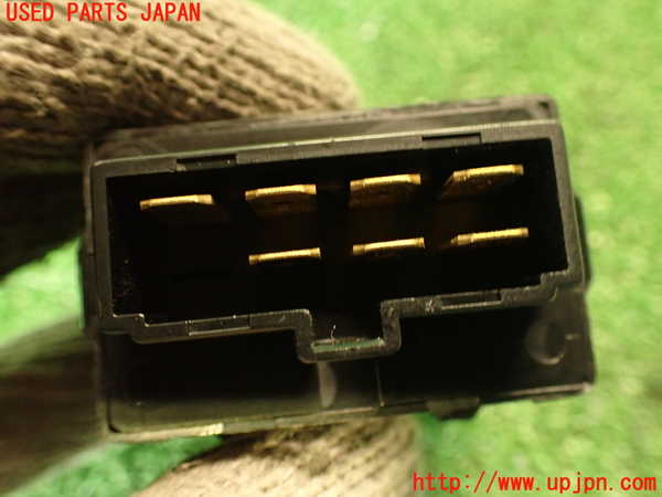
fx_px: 612
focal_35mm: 32
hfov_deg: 56.8
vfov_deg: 44.2
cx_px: 331
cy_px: 248
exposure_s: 1/20
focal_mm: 5.79
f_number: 2.4
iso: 800
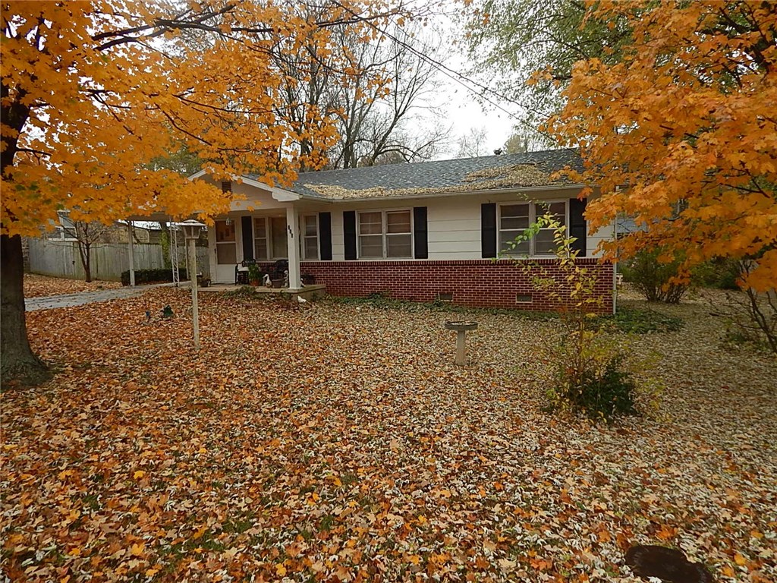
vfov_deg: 58.9
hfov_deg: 73.9
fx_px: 516
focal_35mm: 23
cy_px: 292
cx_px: 388
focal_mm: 4
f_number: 3
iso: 125
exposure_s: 1/200
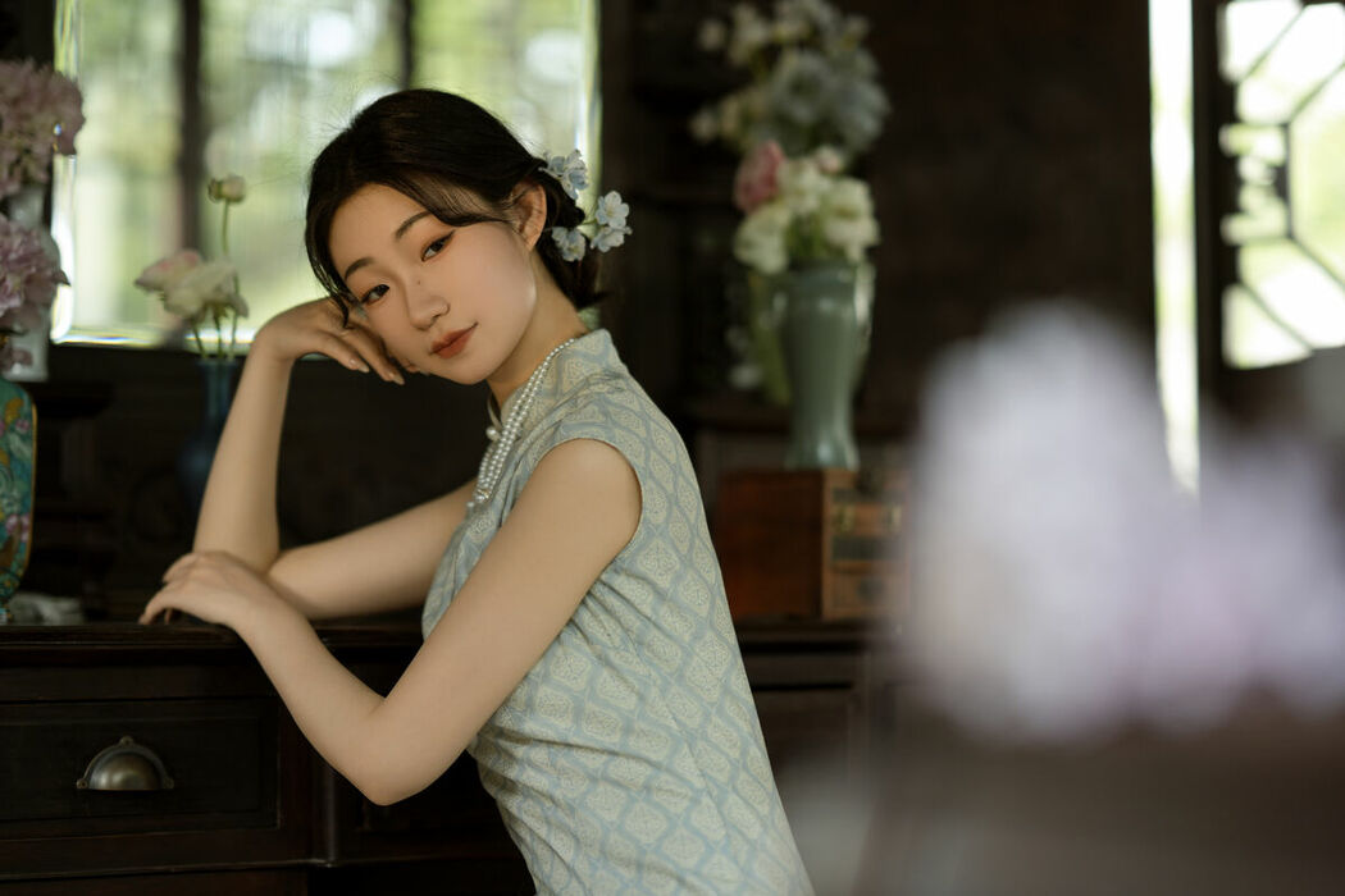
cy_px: 448
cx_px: 672
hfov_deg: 23.9
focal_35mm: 85
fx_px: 3175
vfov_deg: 16.1
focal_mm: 85
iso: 125
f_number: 1.4
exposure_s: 1/250
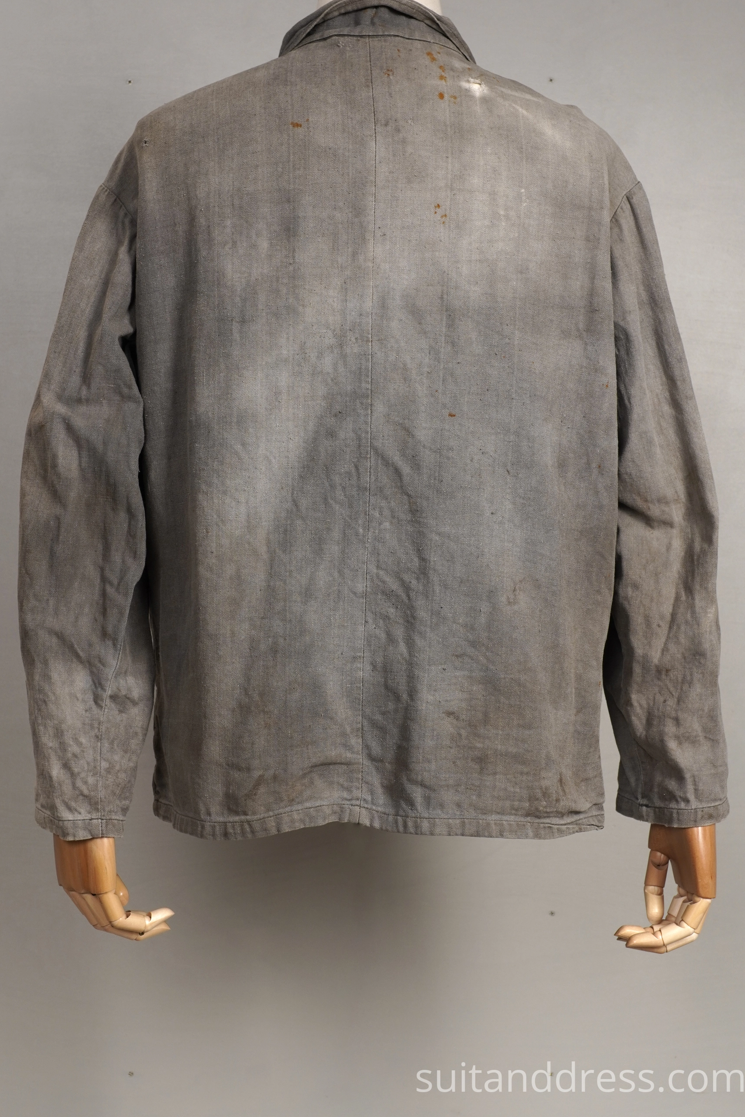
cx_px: 362
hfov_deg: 25.1
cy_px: 509
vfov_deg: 36.8
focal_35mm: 54
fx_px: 1676
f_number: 7.1
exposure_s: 1/25
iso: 250
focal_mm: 32
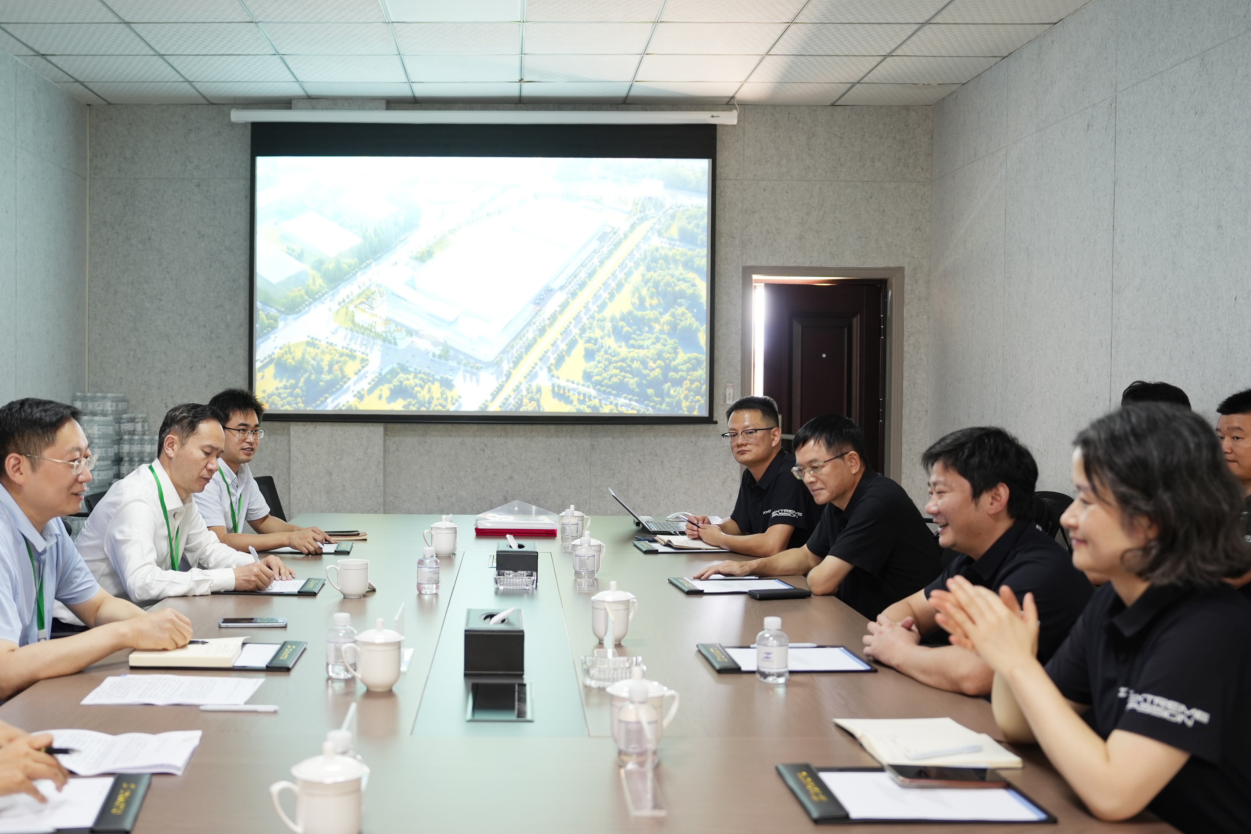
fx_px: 1320
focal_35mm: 38
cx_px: 481
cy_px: 425
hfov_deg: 50.3
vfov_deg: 35.1
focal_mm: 30
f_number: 2.8
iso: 500
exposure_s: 1/30
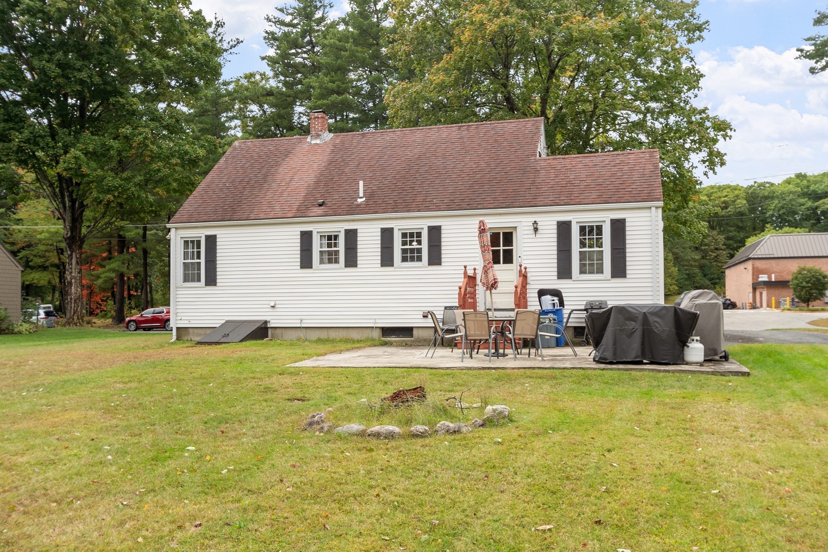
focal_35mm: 30
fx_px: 690
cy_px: 276
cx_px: 414
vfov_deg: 43.6
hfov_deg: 61.9
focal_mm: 20
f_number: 8
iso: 125
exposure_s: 1/125
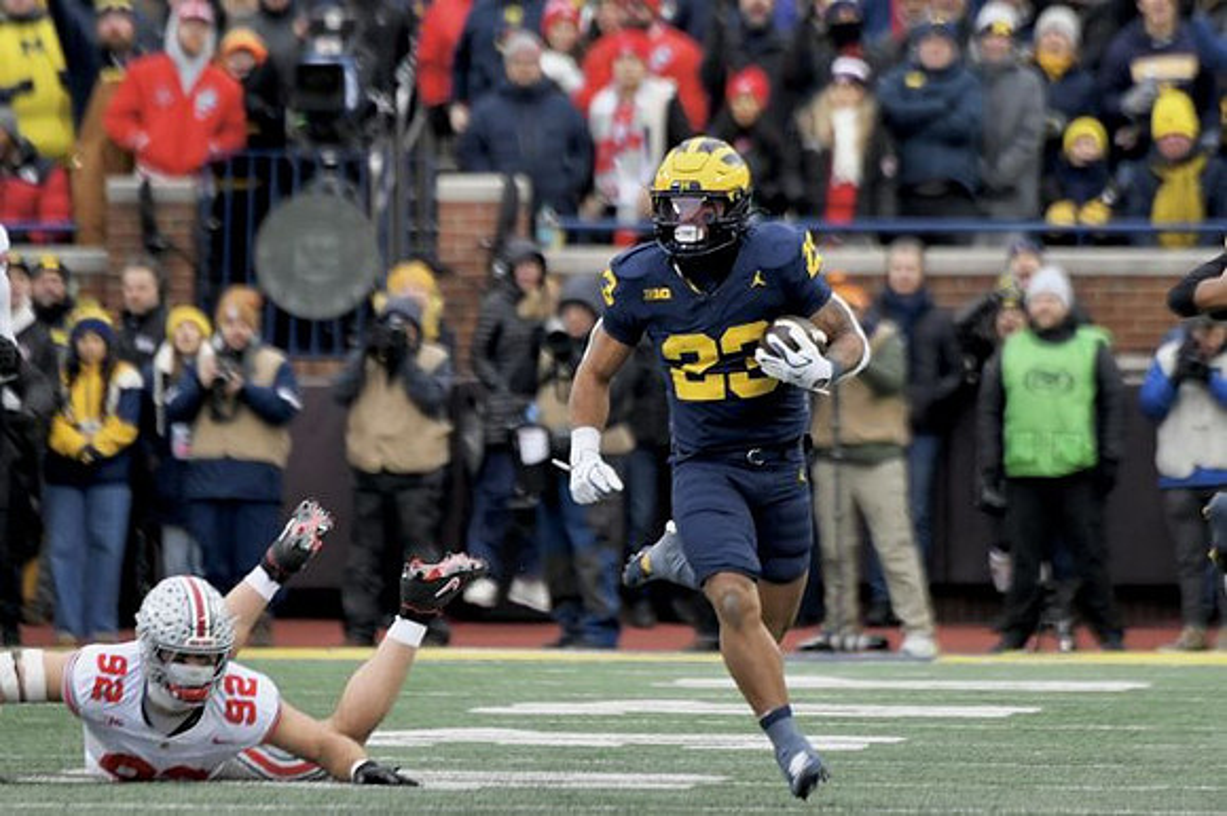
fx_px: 20438
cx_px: 614
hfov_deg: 3.4
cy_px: 408
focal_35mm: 600
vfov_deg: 2.3
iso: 2000
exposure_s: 1/1000
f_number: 5.6
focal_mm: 400
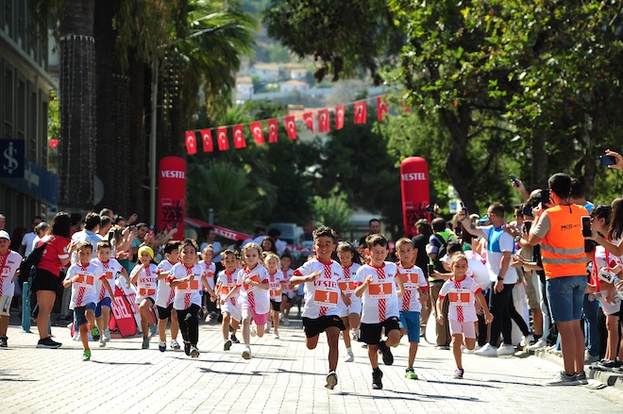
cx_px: 312
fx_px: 2594
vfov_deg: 9.1
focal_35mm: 150
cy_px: 207
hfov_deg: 13.7
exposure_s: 1/250
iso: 100
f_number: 5.6
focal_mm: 150
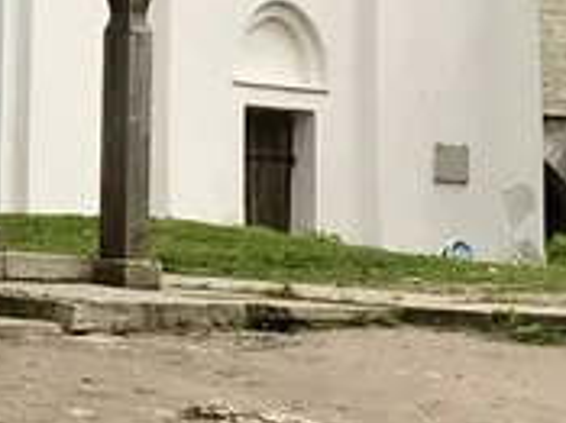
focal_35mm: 192
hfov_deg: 9.8
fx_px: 3137
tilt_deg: +6.8
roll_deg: -3.8
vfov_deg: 7.6
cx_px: -414
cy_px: -187
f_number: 1.8
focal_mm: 3.99
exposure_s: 1/3690
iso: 20
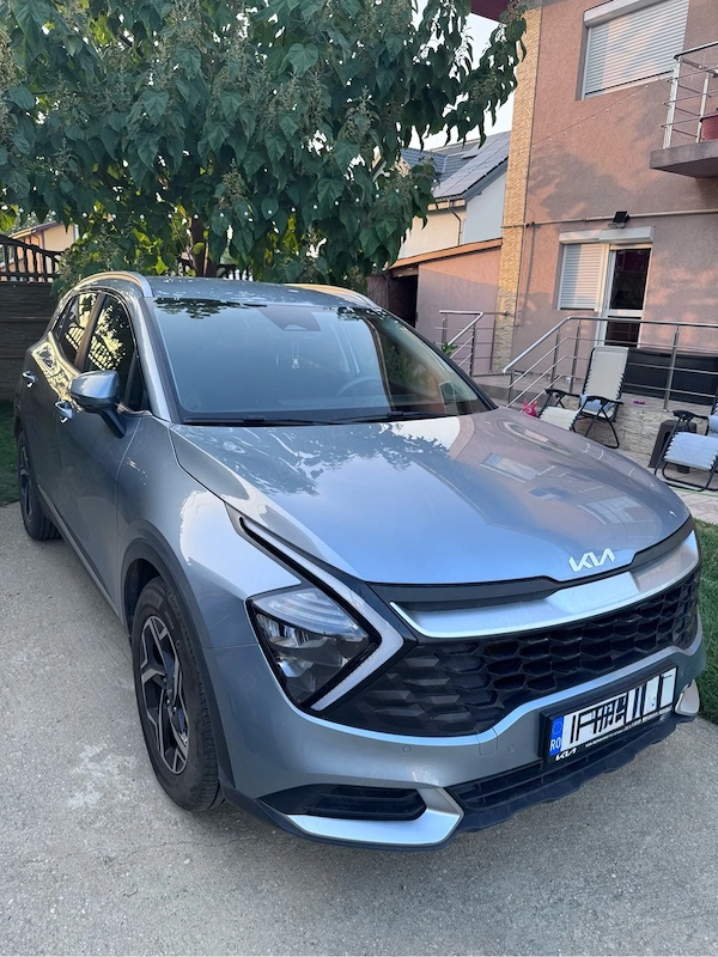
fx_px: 664
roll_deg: -2.9
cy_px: 478
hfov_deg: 56.8
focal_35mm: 24
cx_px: 359
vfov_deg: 71.6
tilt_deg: -14.2
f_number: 1.78
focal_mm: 6.76
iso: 50
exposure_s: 1/123
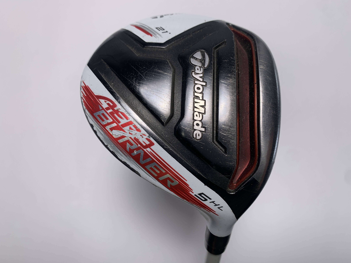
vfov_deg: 53.1
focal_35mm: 26
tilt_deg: -76.1
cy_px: 132
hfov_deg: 67.3
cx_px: 176
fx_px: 264
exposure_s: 1/743
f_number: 1.8
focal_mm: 4.25
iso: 25
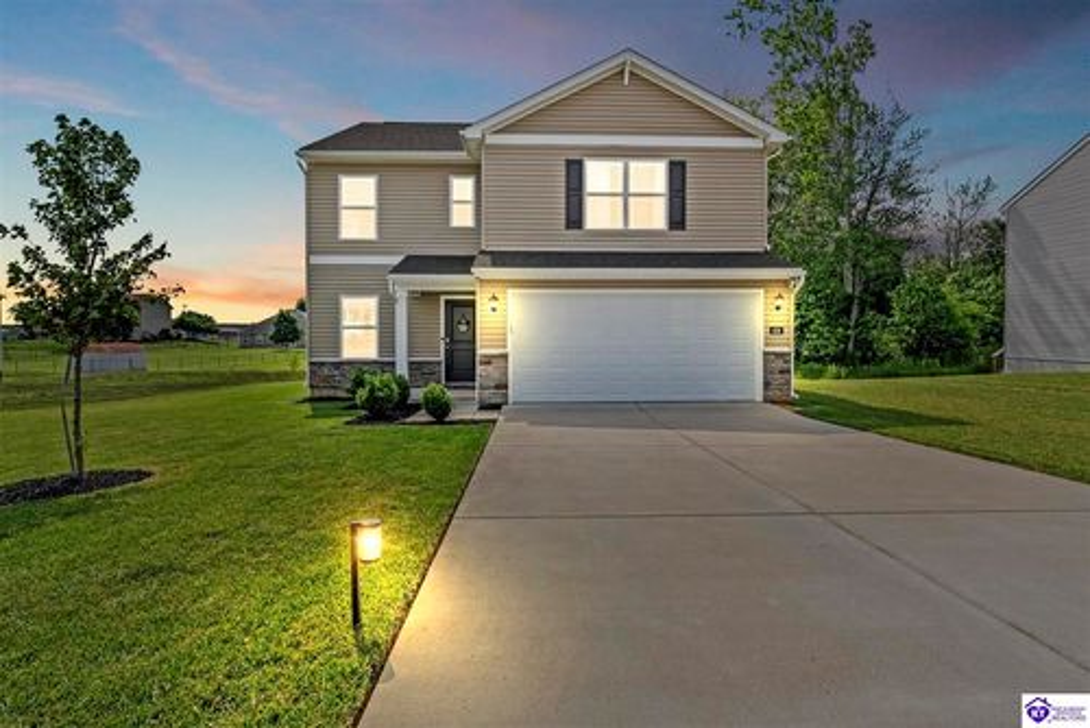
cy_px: 364
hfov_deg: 93.2
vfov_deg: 70.5
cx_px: 545
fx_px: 515
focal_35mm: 17
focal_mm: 17
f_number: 11
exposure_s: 1/160
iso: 400
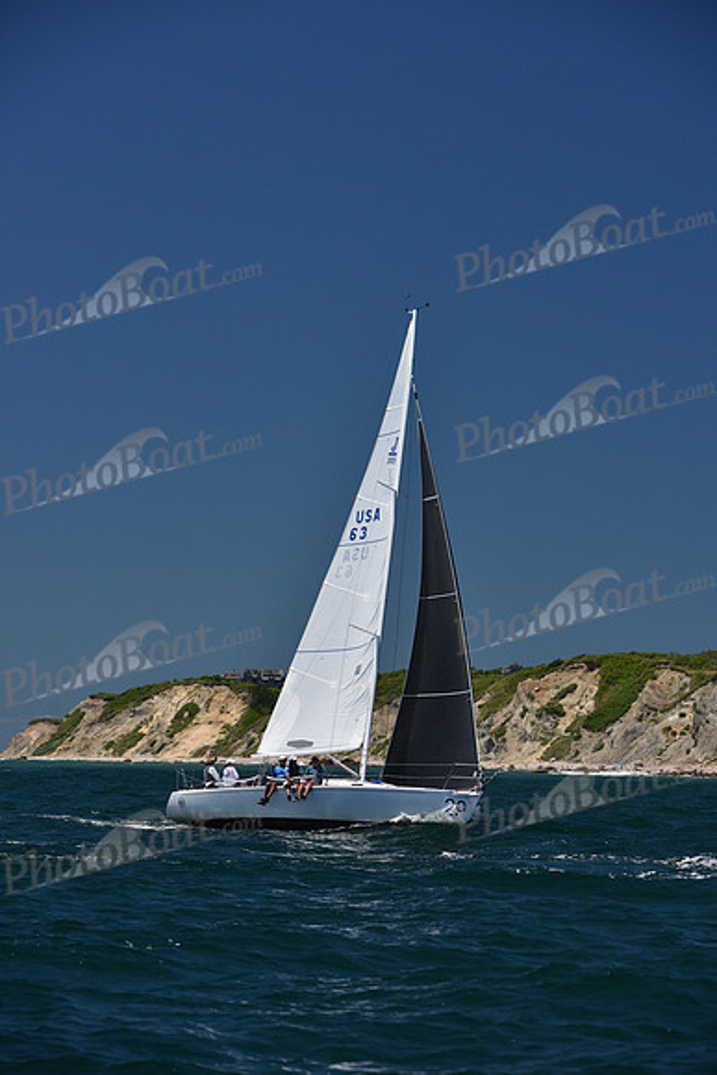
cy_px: 538
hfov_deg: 11.8
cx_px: 358
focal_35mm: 116
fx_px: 3463
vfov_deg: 17.6
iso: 250
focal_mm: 116
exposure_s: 1/800
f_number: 7.1
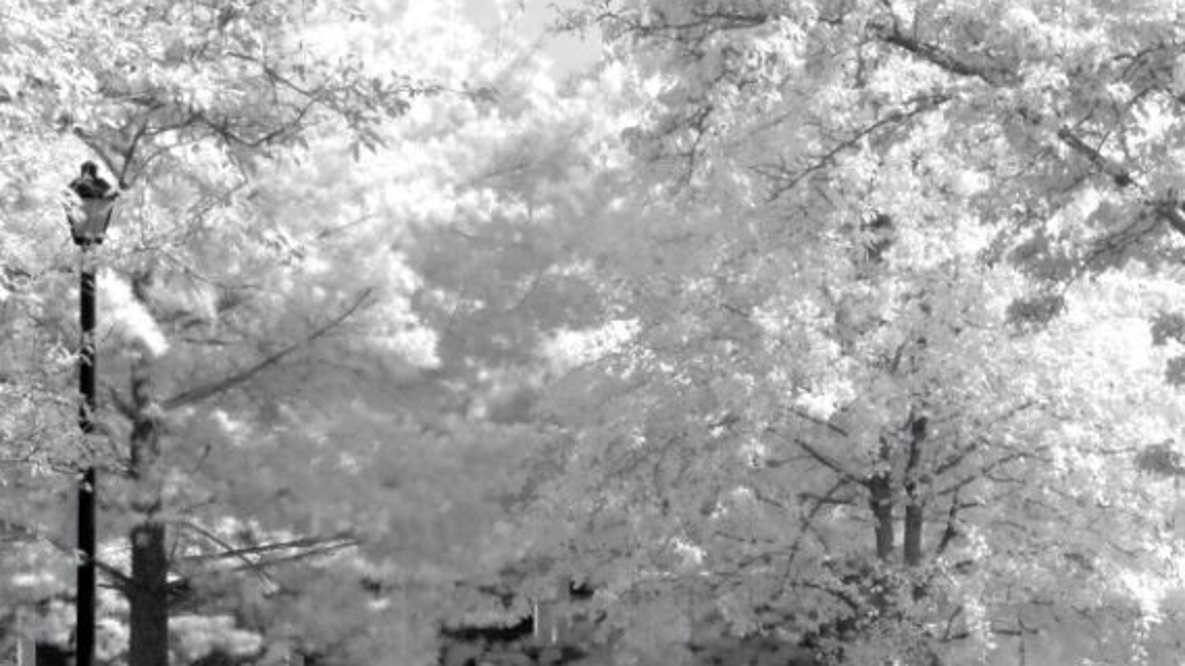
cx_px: 491
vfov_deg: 5.7
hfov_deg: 10.2
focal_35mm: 212
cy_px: 356
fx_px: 6661
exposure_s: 1/400
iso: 800
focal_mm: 50
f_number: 8
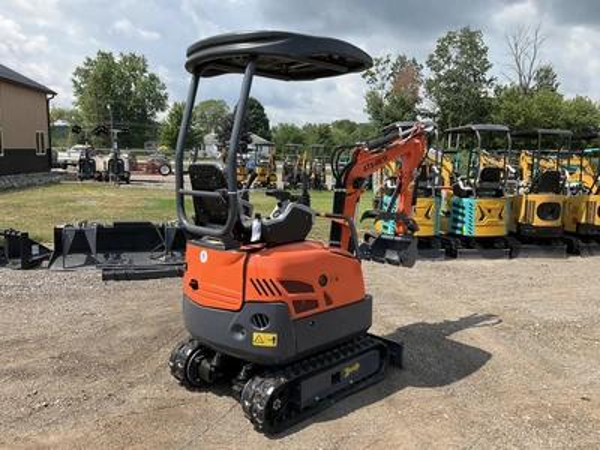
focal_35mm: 29
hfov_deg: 61.7
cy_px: 225
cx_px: 300
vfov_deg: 48.2
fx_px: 503
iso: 25
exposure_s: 1/1195
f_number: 1.8
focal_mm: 3
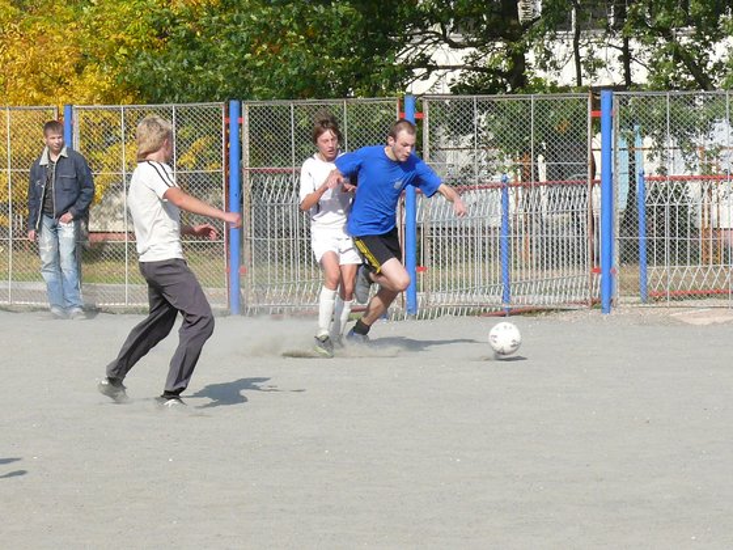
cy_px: 275
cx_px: 366
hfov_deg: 11.9
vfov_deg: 8.9
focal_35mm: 166
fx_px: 3515
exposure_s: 1/400
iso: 200
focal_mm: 19.7
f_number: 8
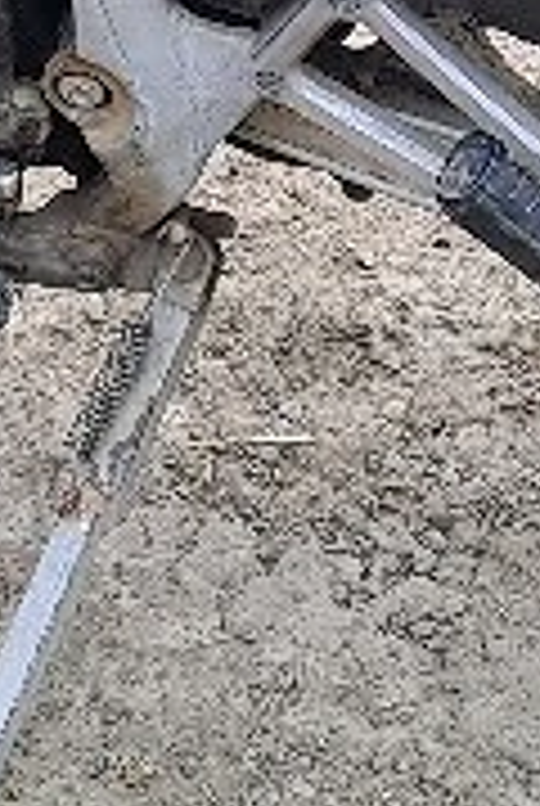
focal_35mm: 145
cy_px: -513
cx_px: 112
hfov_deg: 9.5
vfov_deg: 13.1
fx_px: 3250
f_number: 1.8
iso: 32
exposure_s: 1/500
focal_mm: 4.65
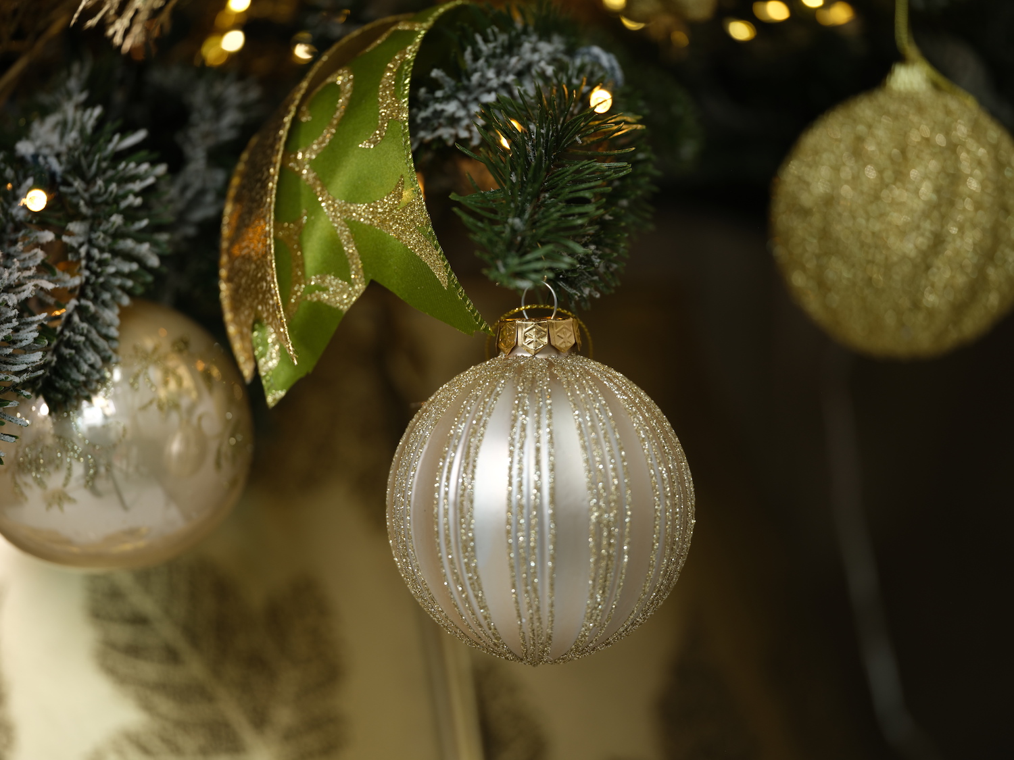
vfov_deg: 15.6
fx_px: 2783
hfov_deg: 20.7
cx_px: 507
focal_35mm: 95
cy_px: 380
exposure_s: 1/80
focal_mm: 120
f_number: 4
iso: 400
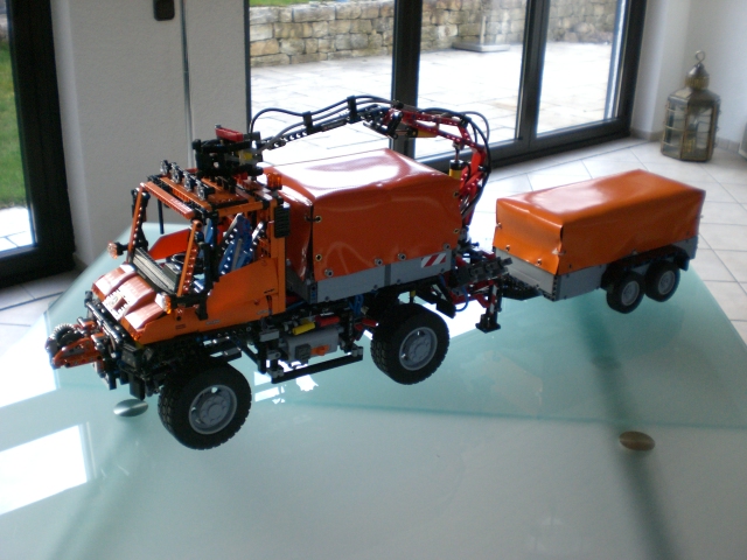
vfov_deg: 37.7
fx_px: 820
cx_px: 374
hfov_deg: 49.0
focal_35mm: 38
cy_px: 280
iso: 200
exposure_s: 1/60
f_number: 3.1
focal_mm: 6.3
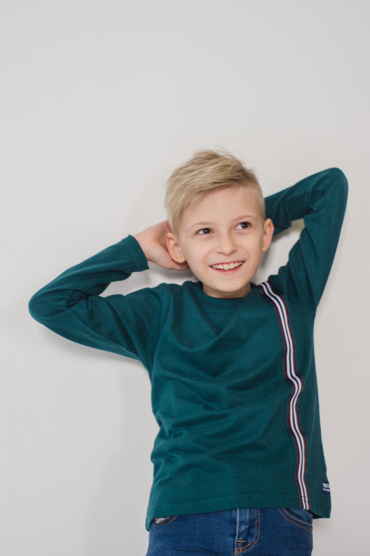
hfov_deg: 27.0
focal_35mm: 50
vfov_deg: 39.6
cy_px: 278
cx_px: 185
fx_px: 771
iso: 160
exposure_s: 1/80
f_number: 4
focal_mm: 50
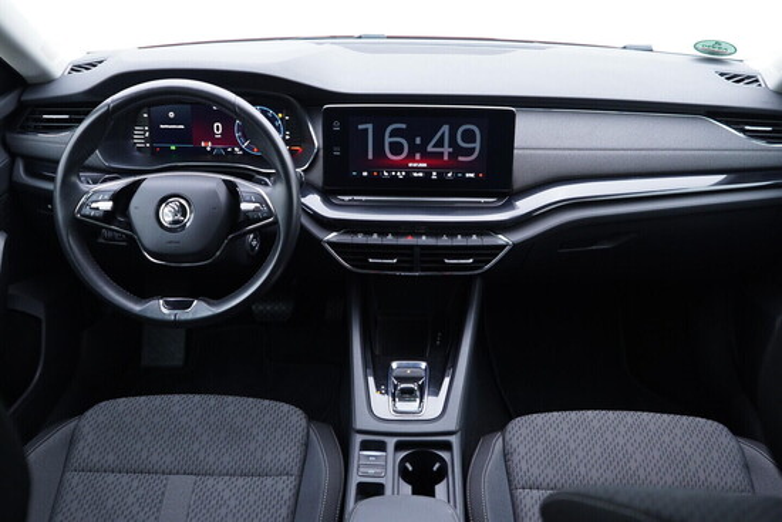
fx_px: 782
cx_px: 391
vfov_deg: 36.9
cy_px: 261
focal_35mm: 36
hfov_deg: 53.1
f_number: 2.8
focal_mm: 24
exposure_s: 1/40
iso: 400
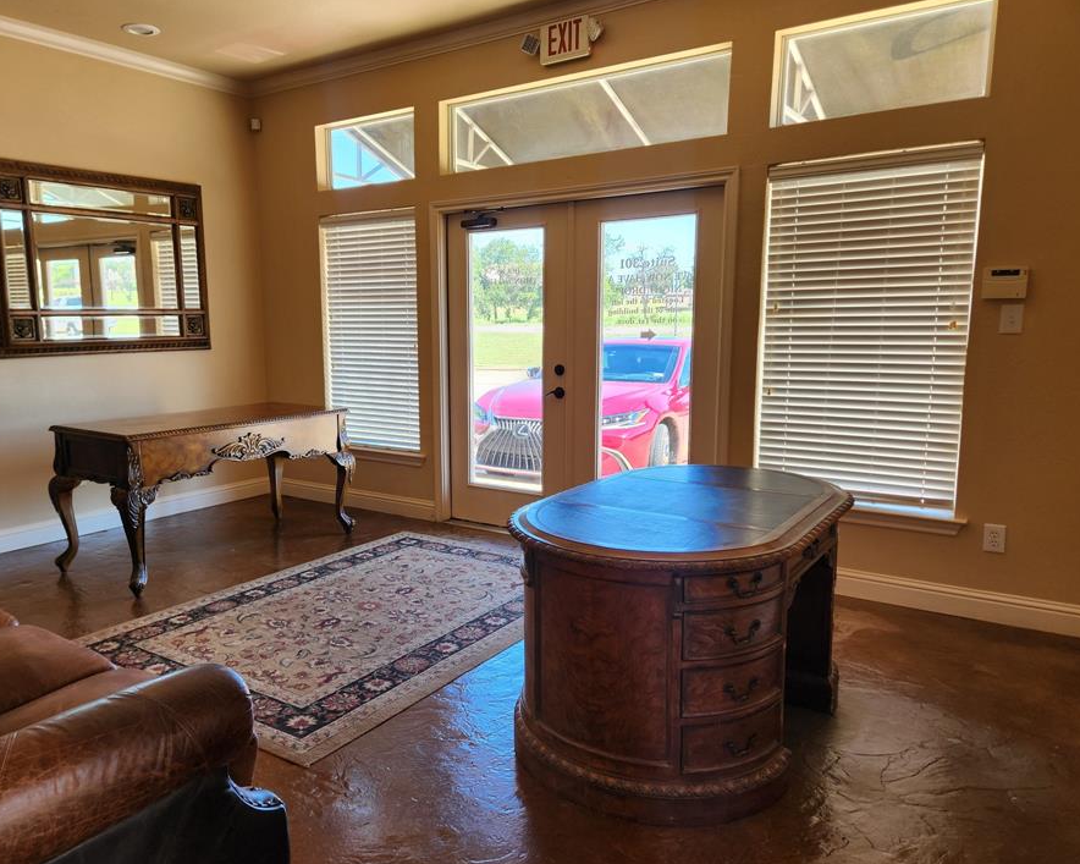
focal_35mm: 26
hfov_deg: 65.8
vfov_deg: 54.9
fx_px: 831
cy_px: 425
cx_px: 469
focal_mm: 5.4
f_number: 1.8
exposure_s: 1/180
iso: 80
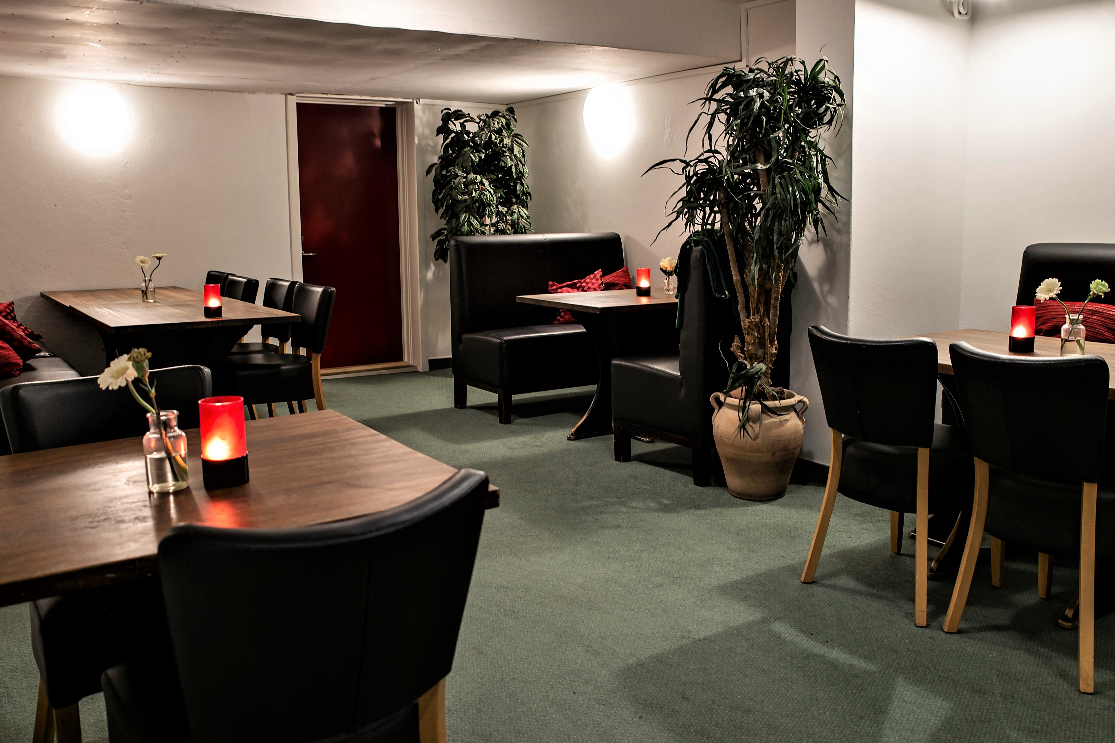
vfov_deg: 42.3
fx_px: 960
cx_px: 571
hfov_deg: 60.3
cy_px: 362
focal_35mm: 31
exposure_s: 1/1.25
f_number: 5.6
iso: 160
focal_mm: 30
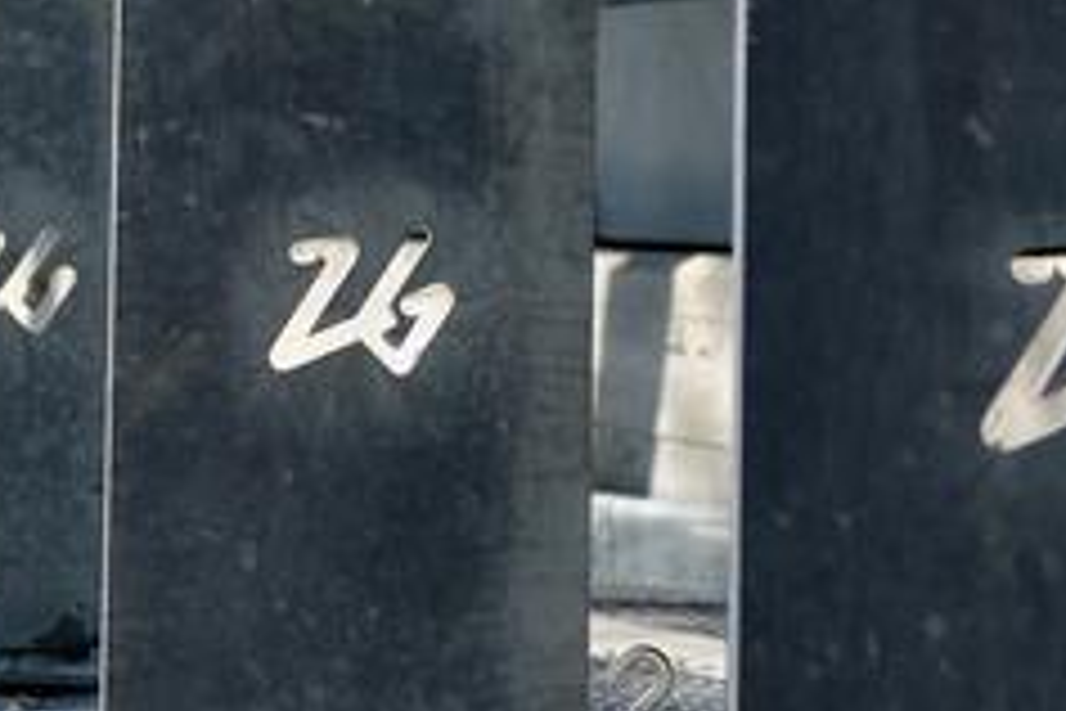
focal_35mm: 187
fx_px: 5537
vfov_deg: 7.2
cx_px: 40
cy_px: -292
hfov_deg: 10.9
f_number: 5.6
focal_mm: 24.8
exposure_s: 1/600
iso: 320
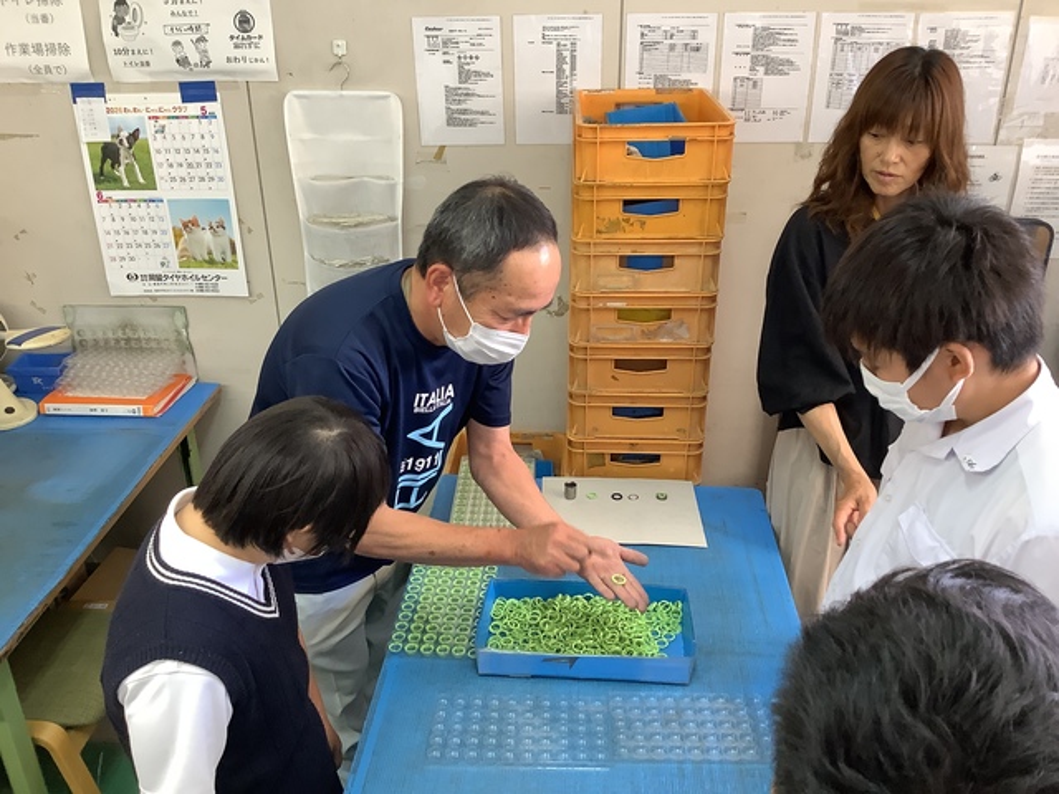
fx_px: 948
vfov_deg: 45.4
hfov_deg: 58.4
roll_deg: +0.2
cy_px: 397
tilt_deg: -25.8
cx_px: 530
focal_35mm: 31
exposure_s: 1/50
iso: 160
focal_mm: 3.3
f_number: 2.4
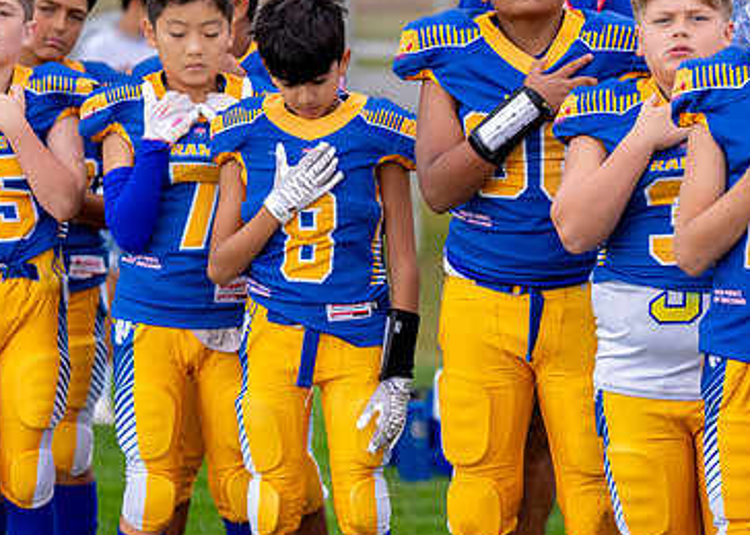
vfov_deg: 6.6
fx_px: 4622
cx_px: 592
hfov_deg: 9.3
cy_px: 234
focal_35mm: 217
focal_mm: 124
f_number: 2.8
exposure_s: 1/1250
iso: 500
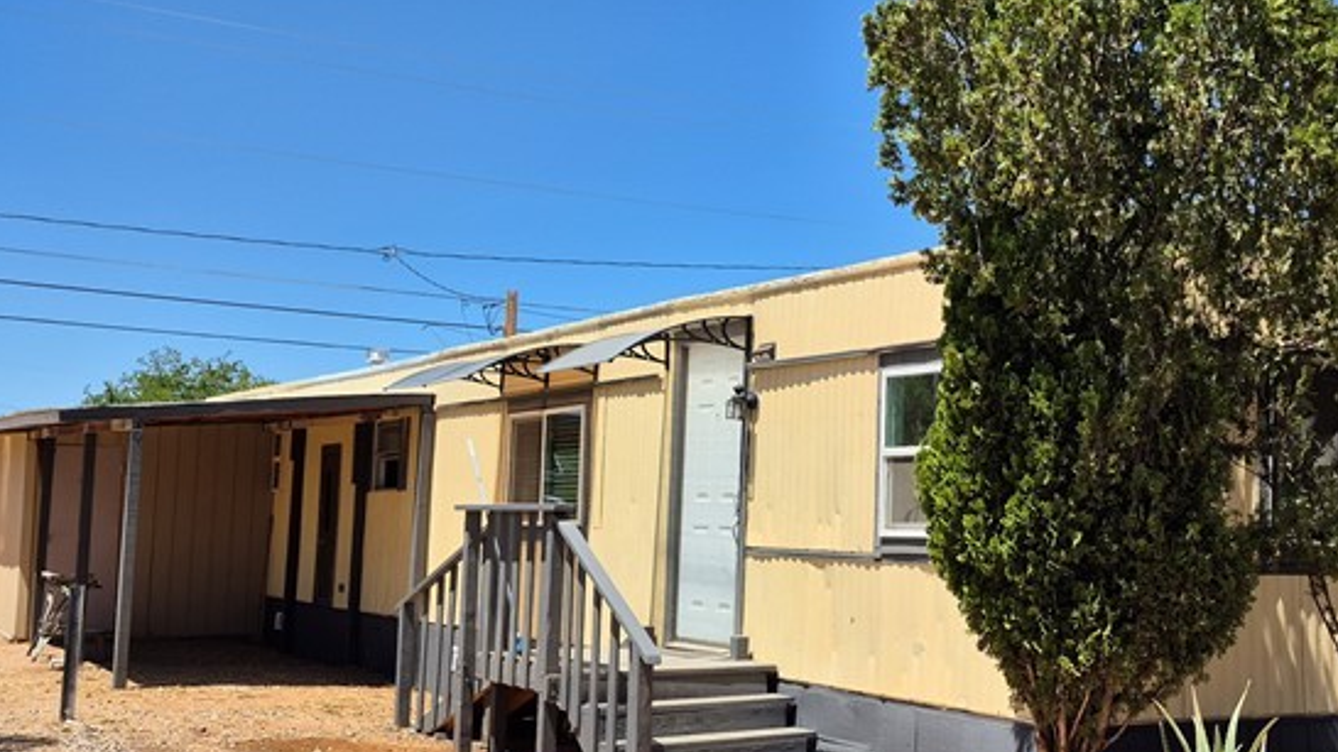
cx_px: 926
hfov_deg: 42.9
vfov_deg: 25.4
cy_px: 397
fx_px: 1667
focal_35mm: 47
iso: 25
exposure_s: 1/1860
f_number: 1.8
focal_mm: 5.4
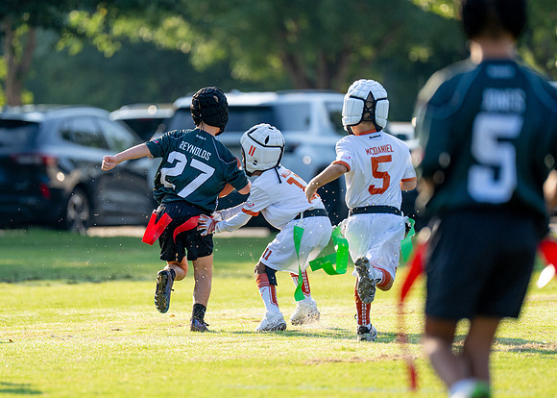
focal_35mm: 339
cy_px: 182
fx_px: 5368
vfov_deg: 4.2
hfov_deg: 5.9
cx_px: 263
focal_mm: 200
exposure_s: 1/2000
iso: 250
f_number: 2.8
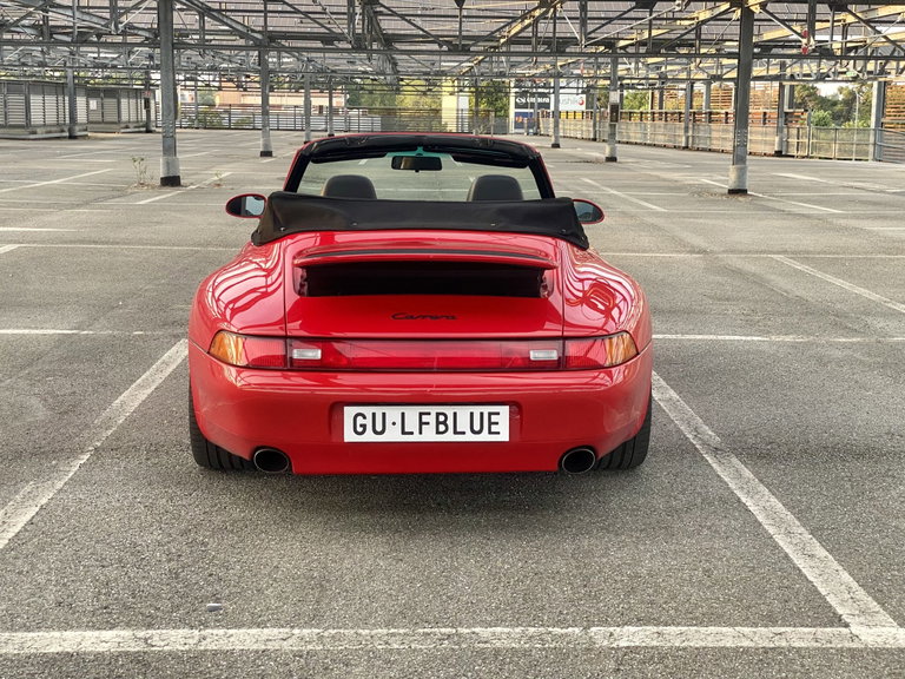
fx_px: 1359
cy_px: 340
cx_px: 452
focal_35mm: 52
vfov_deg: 28.0
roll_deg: -1.4
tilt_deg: -10.4
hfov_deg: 36.8
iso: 50
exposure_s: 1/122
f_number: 2
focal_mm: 6
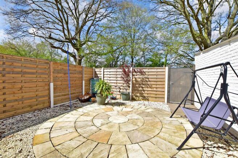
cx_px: 119
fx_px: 99
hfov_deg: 100.4
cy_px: 79
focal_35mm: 15
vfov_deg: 77.3
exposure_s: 1/800
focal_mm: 10
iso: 400
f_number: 7.1
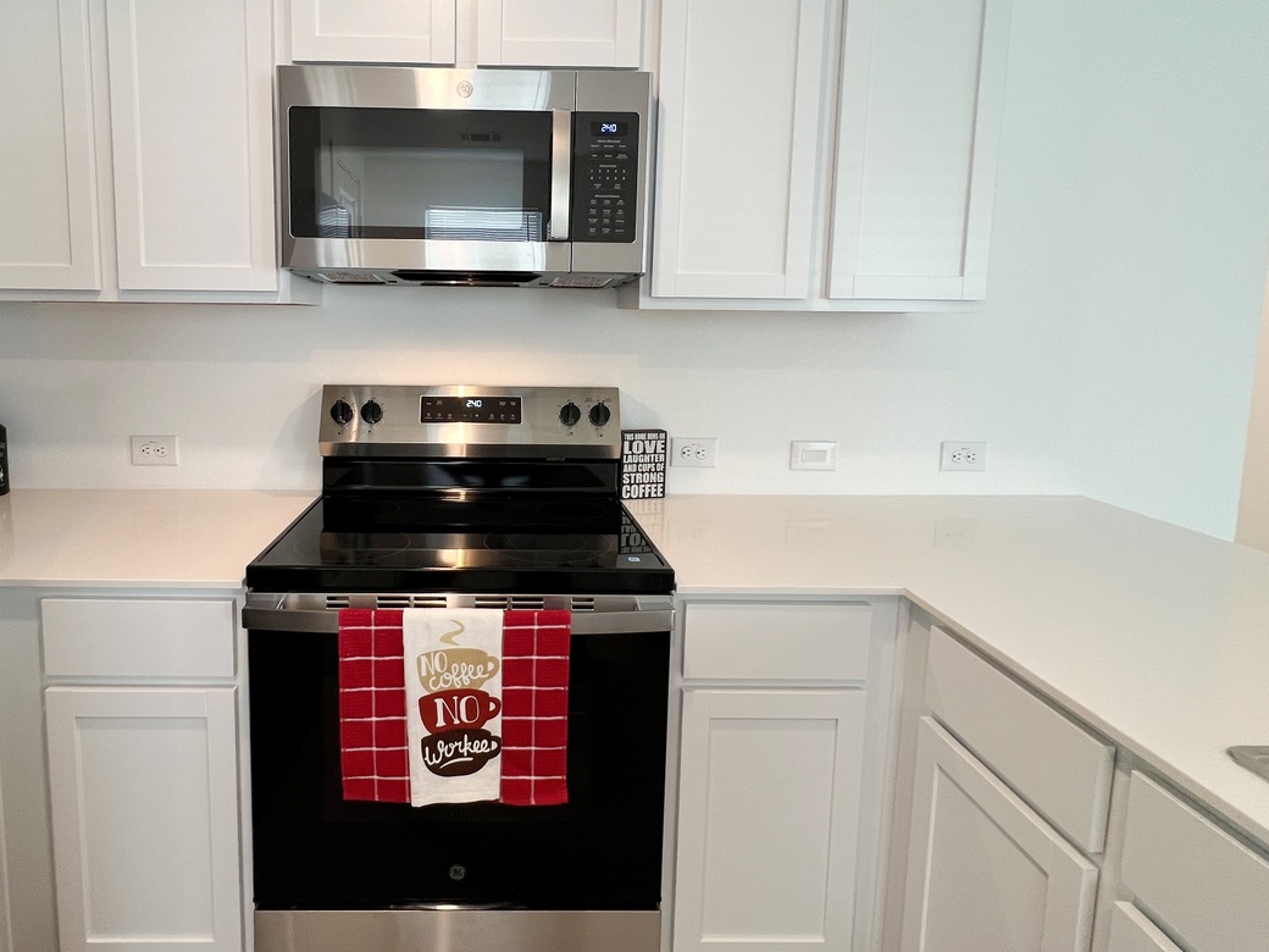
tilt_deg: -7.5
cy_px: 393
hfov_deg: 86.5
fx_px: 660
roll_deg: -0.7
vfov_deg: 71.0
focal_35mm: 18
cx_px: 501
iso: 200
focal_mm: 1.57
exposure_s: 1/120
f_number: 1.8
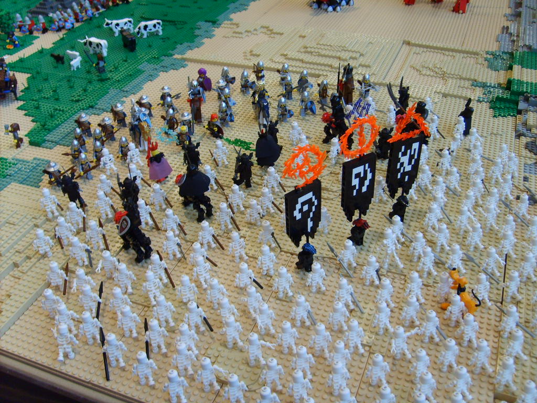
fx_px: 543
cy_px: 202
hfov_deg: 52.6
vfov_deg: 40.7
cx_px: 268
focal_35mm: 35
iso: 93
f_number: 2.8
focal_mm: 5.8
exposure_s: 1/30
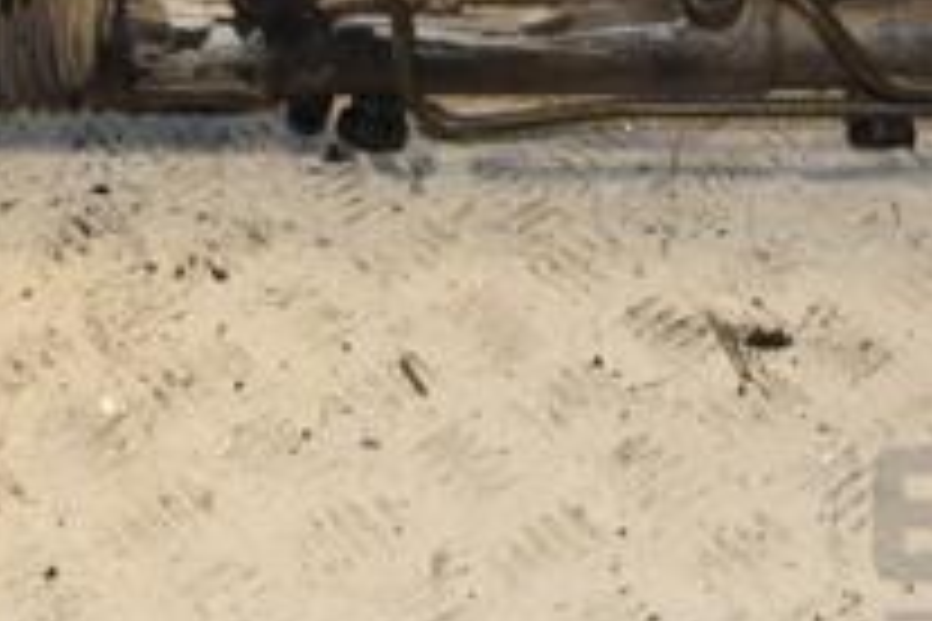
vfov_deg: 14.6
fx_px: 2367
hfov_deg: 21.9
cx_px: 788
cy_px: -86
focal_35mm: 91
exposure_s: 1/160
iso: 800
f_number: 9
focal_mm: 21
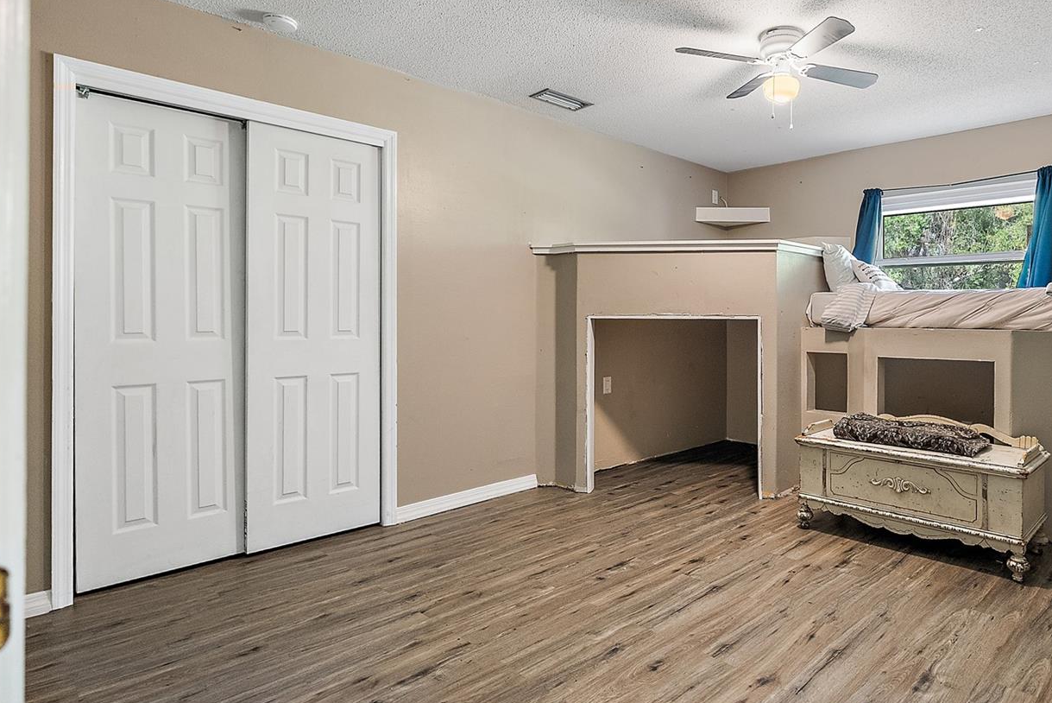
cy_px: 346
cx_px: 677
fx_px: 614
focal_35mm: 21
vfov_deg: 59.5
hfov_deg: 79.2
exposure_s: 1/13
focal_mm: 16
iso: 1600
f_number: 4
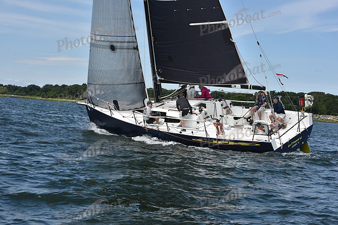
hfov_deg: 28.8
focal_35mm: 70
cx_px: 169
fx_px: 657
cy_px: 112
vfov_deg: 19.5
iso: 320
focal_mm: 70
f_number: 10
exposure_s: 1/1000
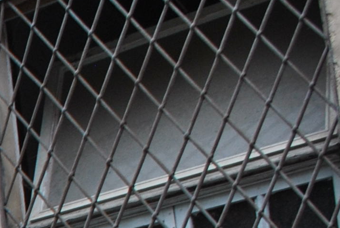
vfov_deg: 8.6
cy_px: 526
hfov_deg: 11.4
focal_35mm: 147
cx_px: -498
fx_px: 1390
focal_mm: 18
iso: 200
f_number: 5.6
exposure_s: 1/125
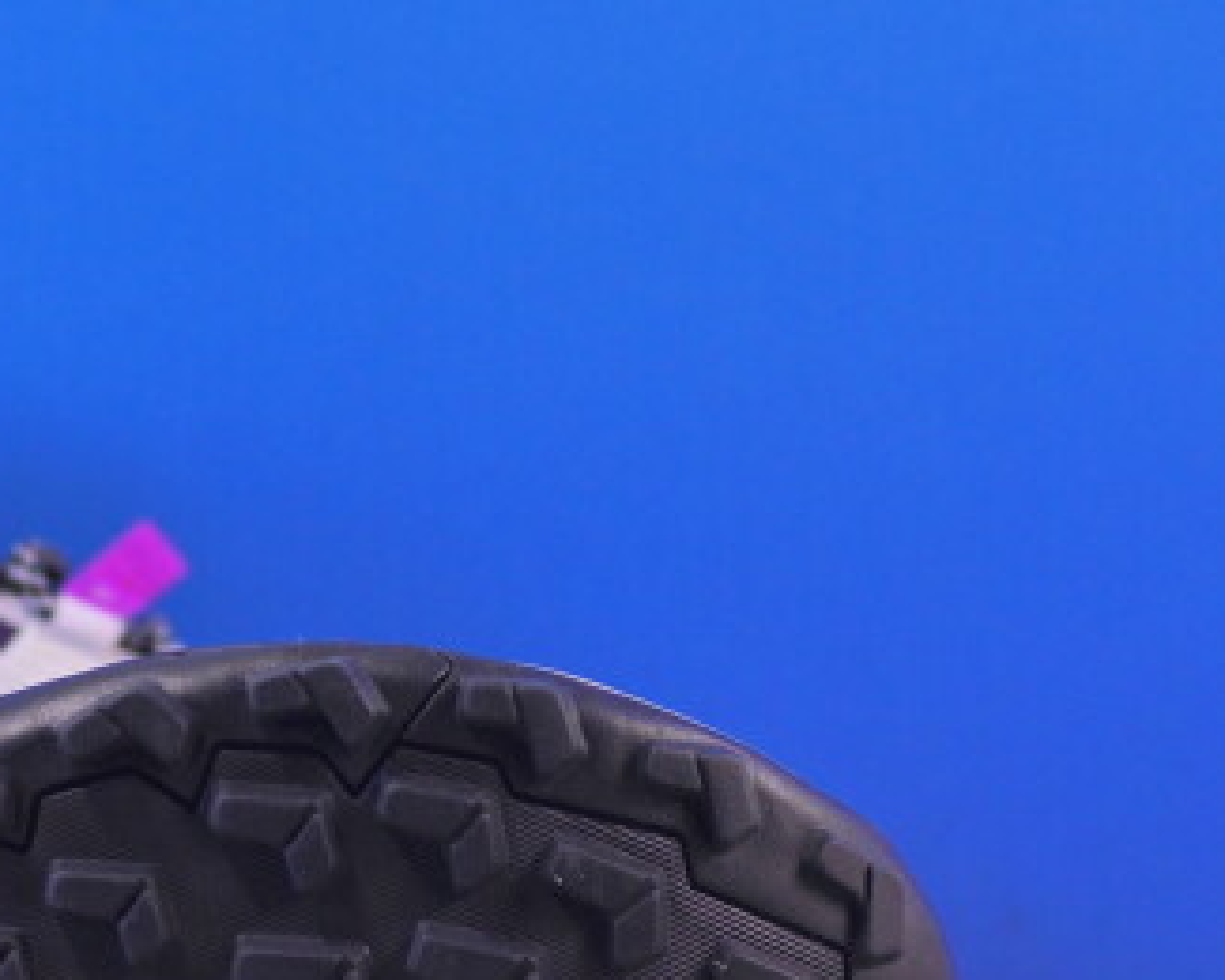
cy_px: 548
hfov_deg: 11.0
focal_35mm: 173
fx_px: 6272
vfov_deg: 8.9
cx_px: -49
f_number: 2.5
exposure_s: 1/320
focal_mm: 50
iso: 250
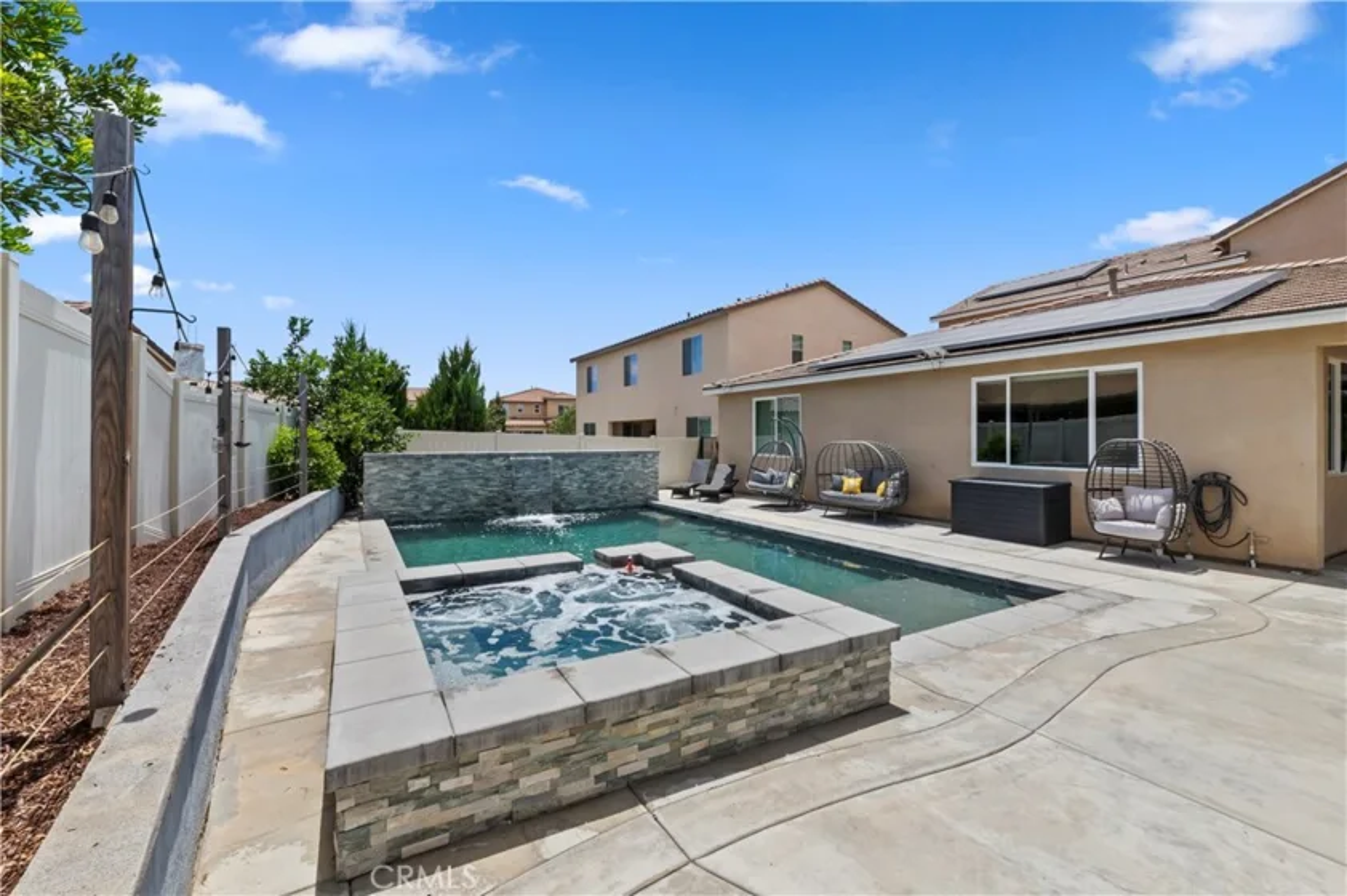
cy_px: 448
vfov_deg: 81.1
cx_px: 674
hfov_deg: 104.3
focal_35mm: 14
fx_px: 523
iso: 125
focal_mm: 14
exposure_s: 1/100
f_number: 22
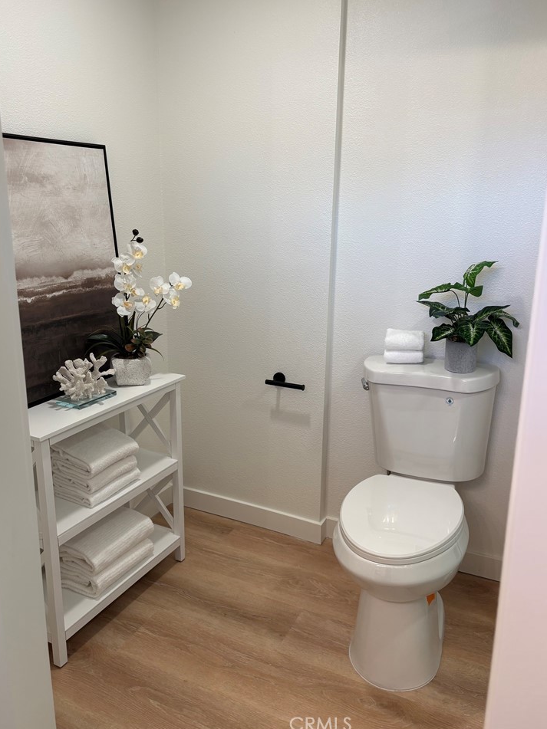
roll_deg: -0.3
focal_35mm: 28
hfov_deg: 49.7
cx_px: 265
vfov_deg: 63.4
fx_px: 590
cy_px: 343
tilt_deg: -12.4
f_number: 1.6
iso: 64
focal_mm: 5.96
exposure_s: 1/120
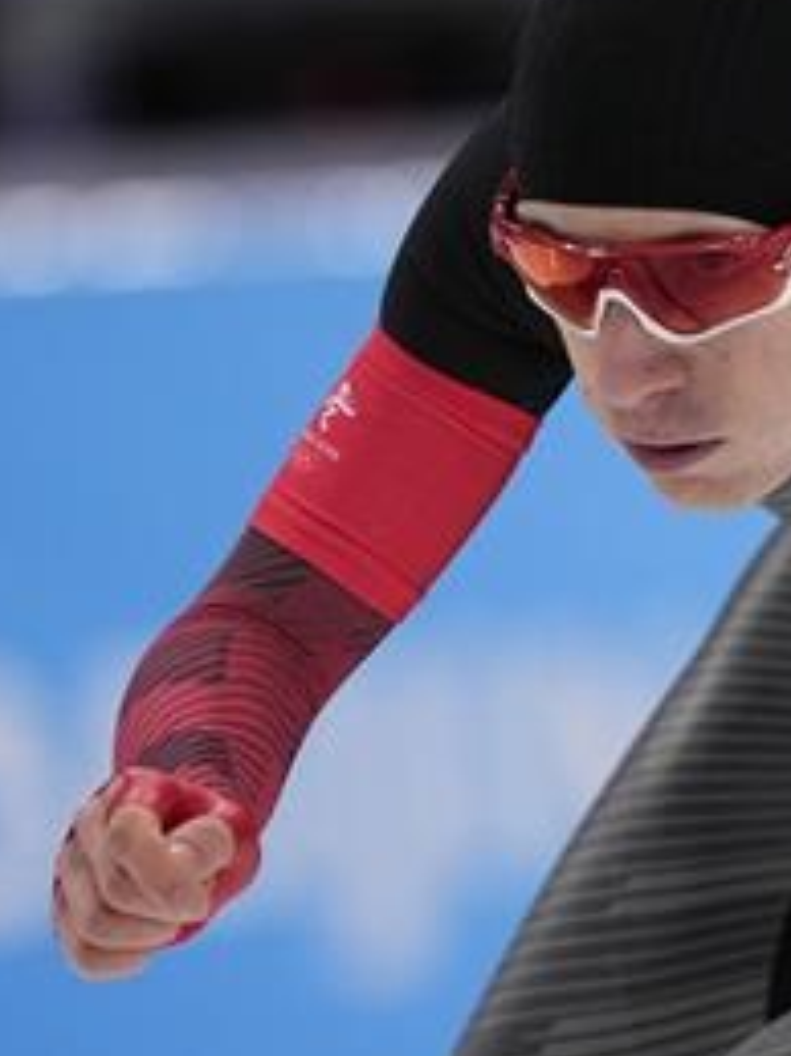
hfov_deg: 1.0
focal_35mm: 1446
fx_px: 44093
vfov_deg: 1.4
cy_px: 495
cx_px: 718
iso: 2500
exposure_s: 1/2500
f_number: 4
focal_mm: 600
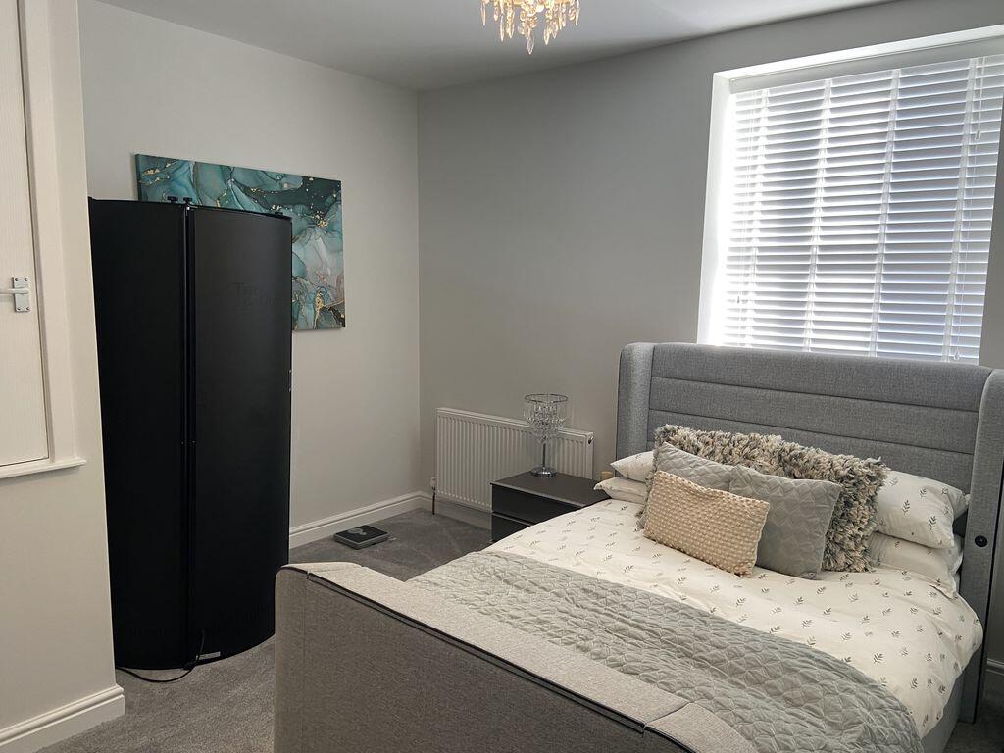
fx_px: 754
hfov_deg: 67.3
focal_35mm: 26
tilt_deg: -8.2
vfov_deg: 53.1
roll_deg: -1.1
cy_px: 376
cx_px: 502
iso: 100
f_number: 1.8
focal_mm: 4.25
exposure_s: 1/50
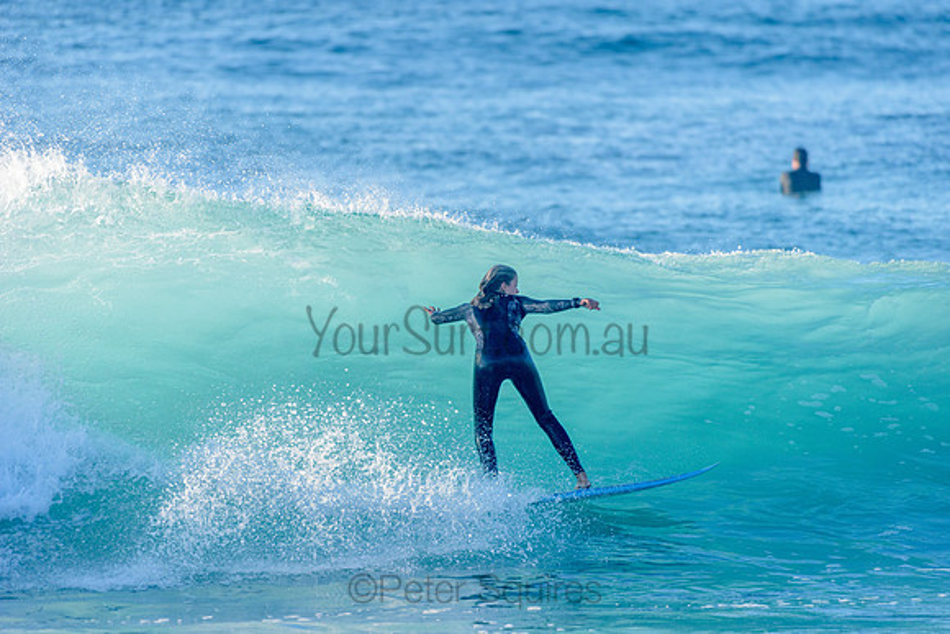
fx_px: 13197
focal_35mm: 500
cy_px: 317
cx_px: 475
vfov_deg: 2.8
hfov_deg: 4.1
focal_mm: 500
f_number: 5.6
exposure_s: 1/2000
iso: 450
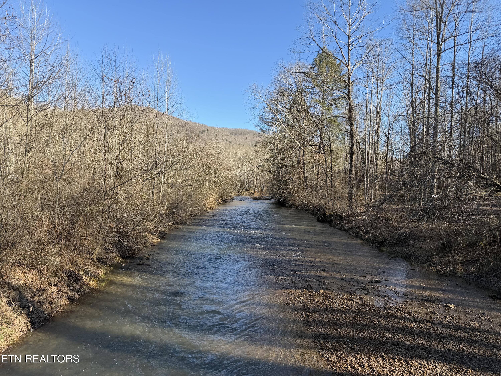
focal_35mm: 24
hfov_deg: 71.6
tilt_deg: +0.6
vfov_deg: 56.8
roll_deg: -2.7
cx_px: 250
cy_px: 188
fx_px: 347
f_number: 1.78
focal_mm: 6.76
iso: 80
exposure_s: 1/1464
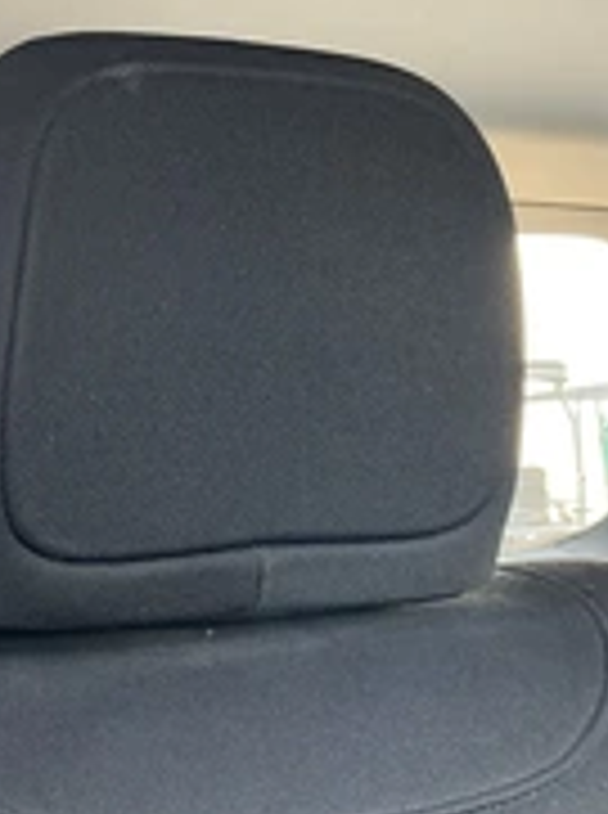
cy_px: 477
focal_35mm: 62
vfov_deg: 31.2
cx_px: 72
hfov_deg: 23.0
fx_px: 1457
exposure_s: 1/61
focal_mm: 3
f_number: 1.8
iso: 64
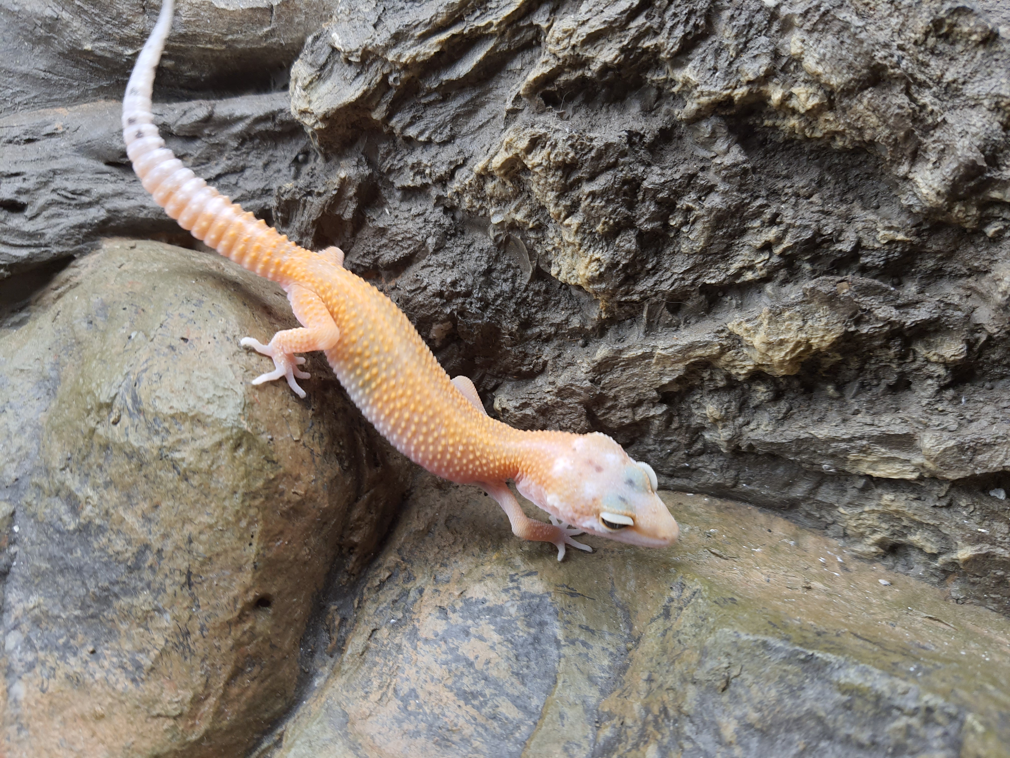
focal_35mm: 26
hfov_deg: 67.3
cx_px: 505
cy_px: 379
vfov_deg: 53.1
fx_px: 759
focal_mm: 4.32
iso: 50
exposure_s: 1/100
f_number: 1.7
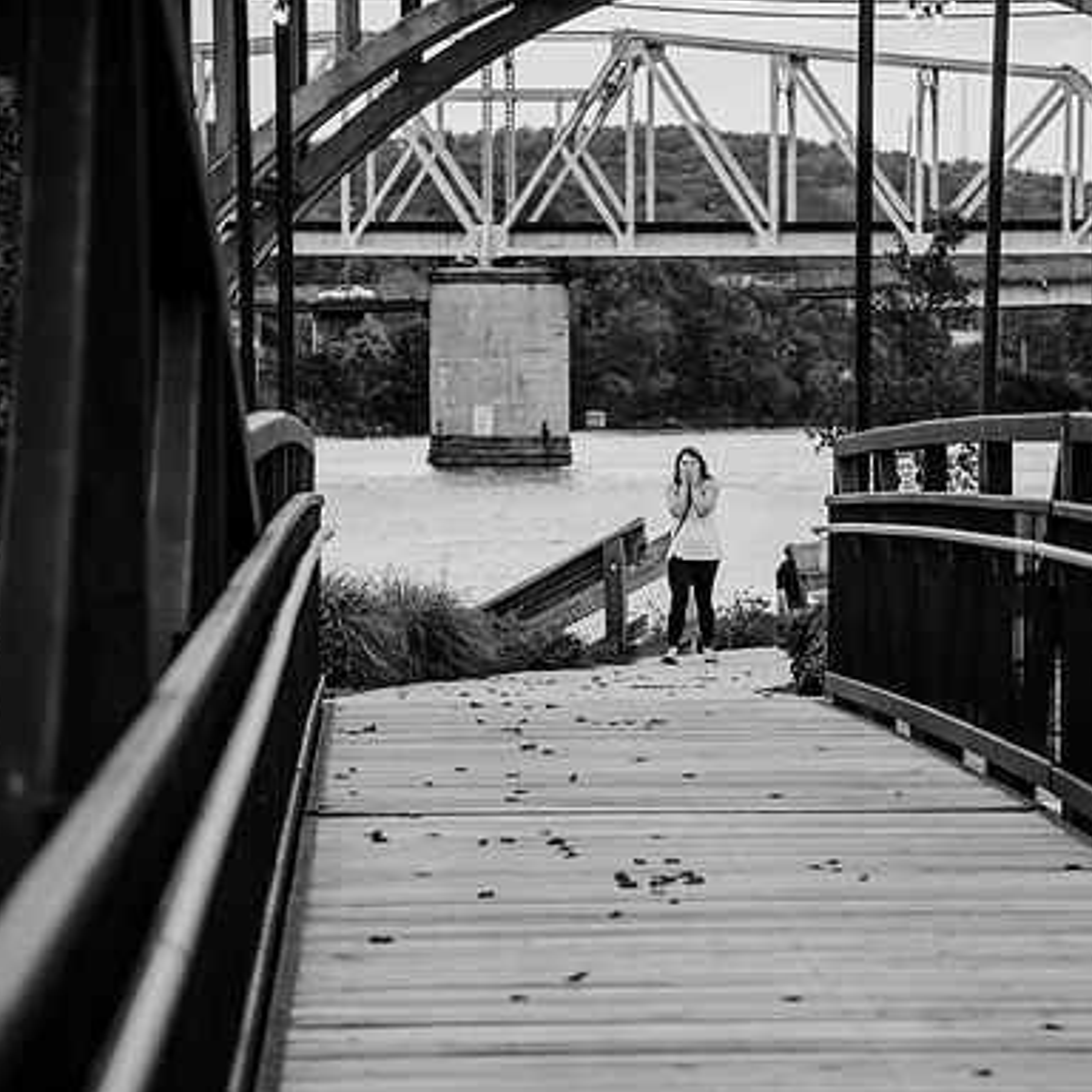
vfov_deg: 11.3
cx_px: 734
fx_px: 5496
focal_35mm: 154
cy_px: 545
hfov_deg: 11.3
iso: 400
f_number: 4
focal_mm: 120
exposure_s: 1/640
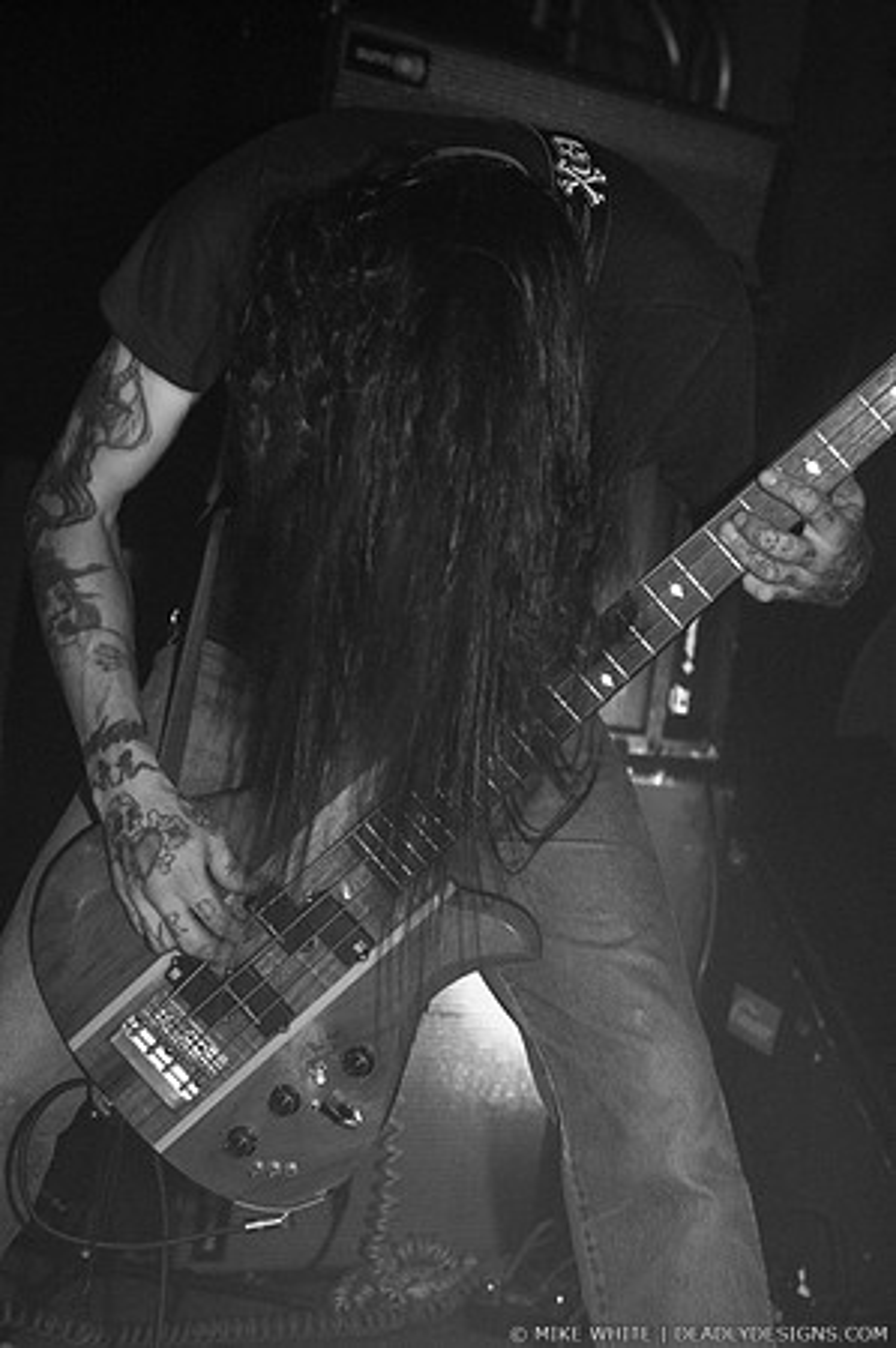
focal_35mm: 60
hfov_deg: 22.6
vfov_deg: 33.4
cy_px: 674
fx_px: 2245
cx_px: 448
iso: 800
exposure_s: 1/40
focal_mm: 40
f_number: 3.2
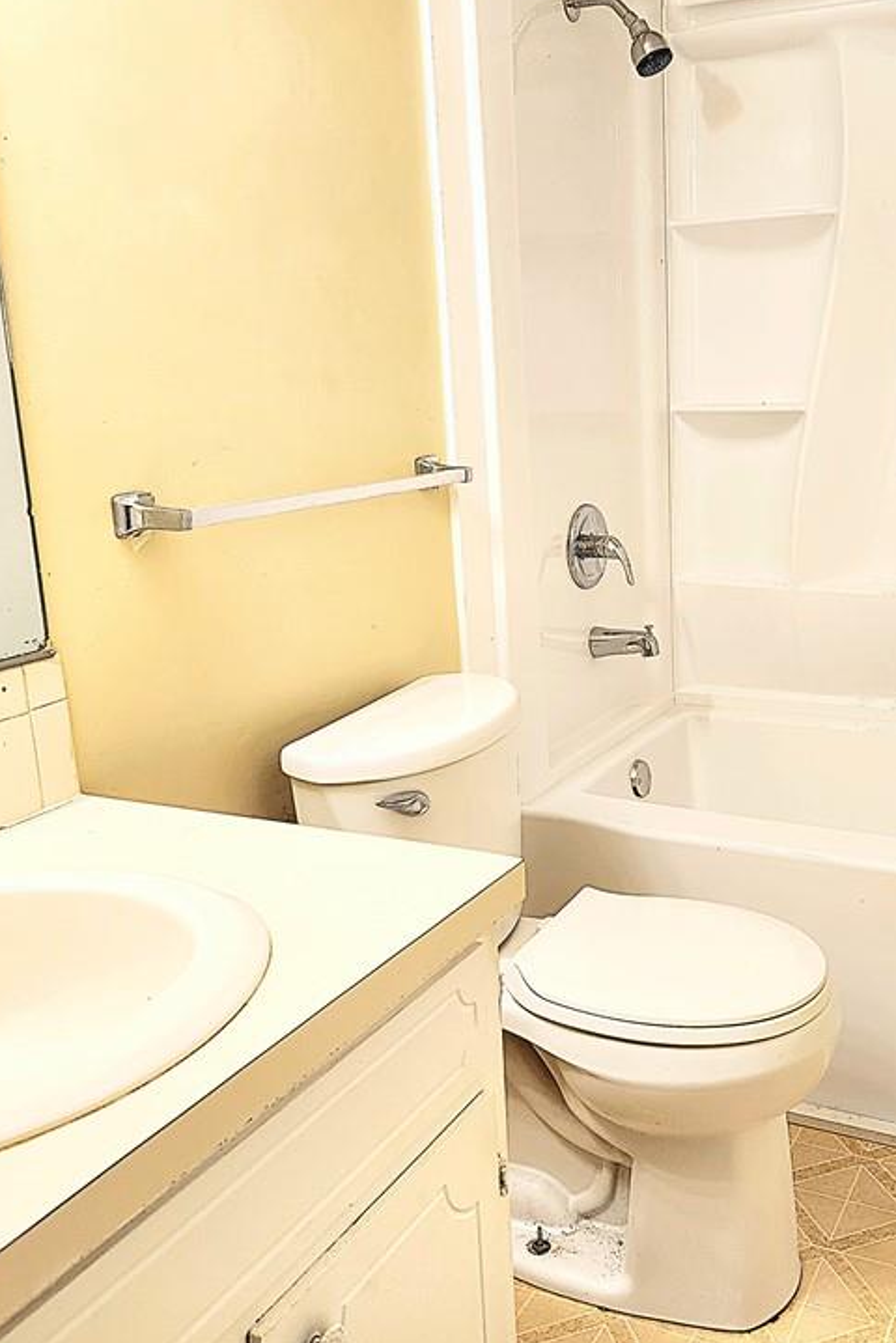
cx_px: 640
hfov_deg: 38.2
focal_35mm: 34
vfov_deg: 55.8
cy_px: 662
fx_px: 1269
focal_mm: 5.4
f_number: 1.8
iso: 125
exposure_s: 1/120
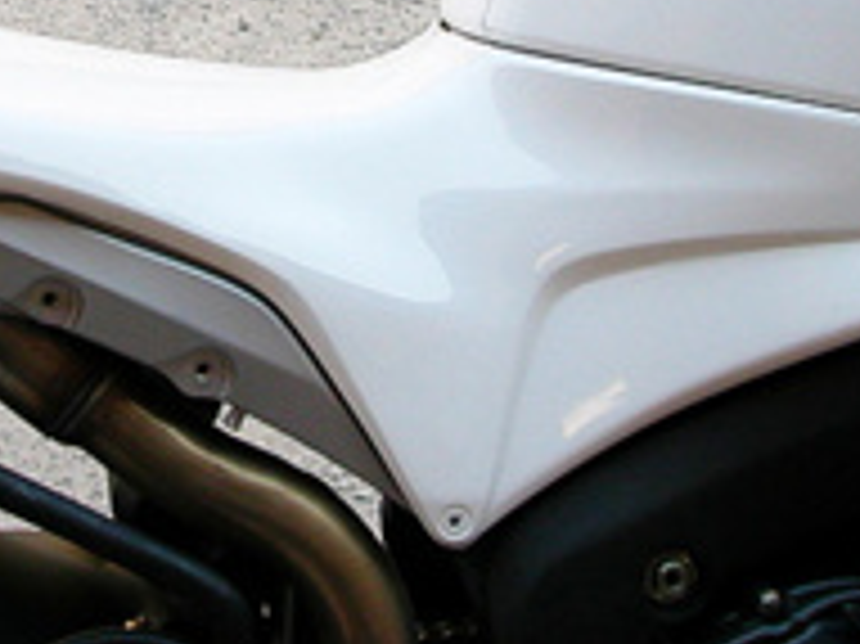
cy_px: 124
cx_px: 140
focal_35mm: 97
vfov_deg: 15.1
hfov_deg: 20.0
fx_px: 2408
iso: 100
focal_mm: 5.6
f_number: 2.7
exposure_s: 1/89.1
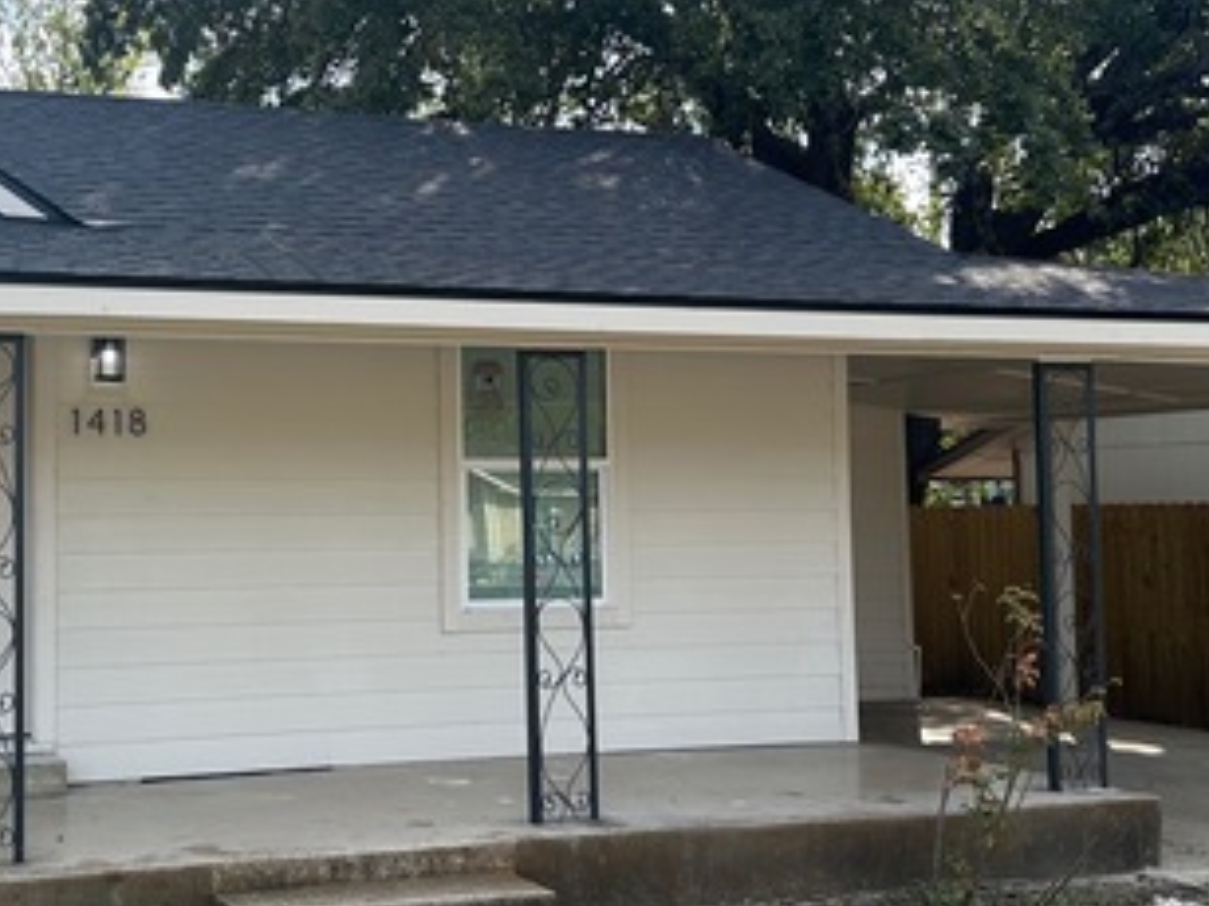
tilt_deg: +3.5
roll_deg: +0.2
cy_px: 437
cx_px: 303
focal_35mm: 50
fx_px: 1746
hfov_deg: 37.3
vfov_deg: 29.1
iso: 80
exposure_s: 1/1812
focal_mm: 6.86
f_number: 1.78
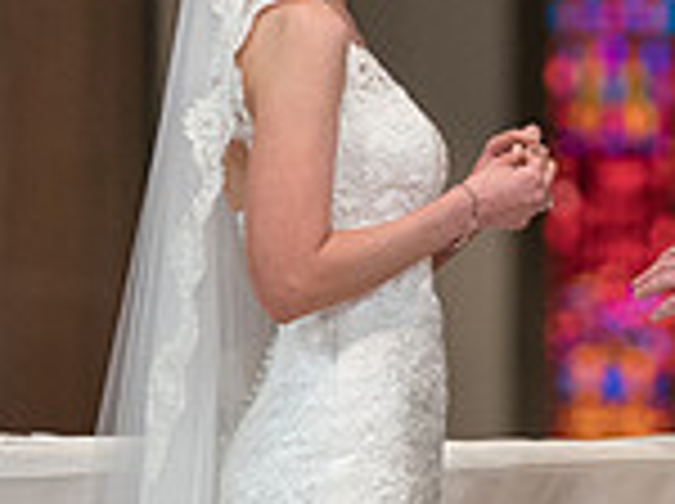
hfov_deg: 2.5
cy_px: 107
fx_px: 15750
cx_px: 561
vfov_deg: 1.8
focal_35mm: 809
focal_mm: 200
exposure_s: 1/200
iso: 2000
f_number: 2.8
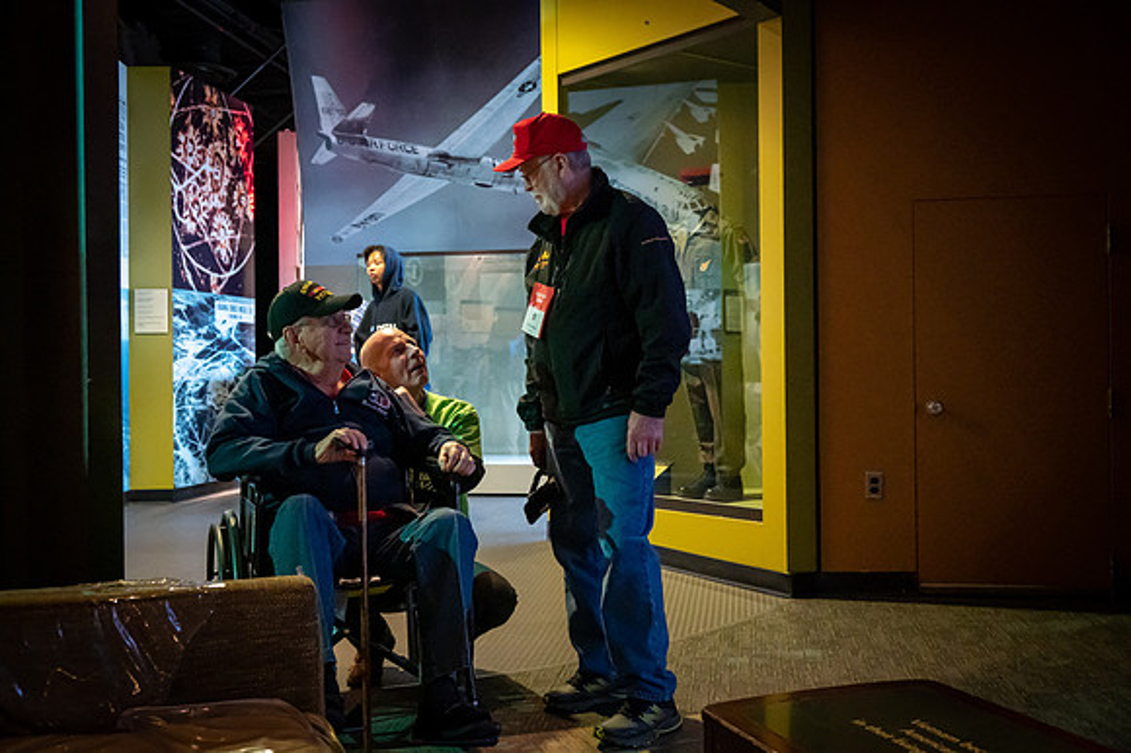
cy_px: 376
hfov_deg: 51.9
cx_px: 566
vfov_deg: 35.9
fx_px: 1162
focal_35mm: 37
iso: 12800
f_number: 5.6
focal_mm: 37
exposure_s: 1/50
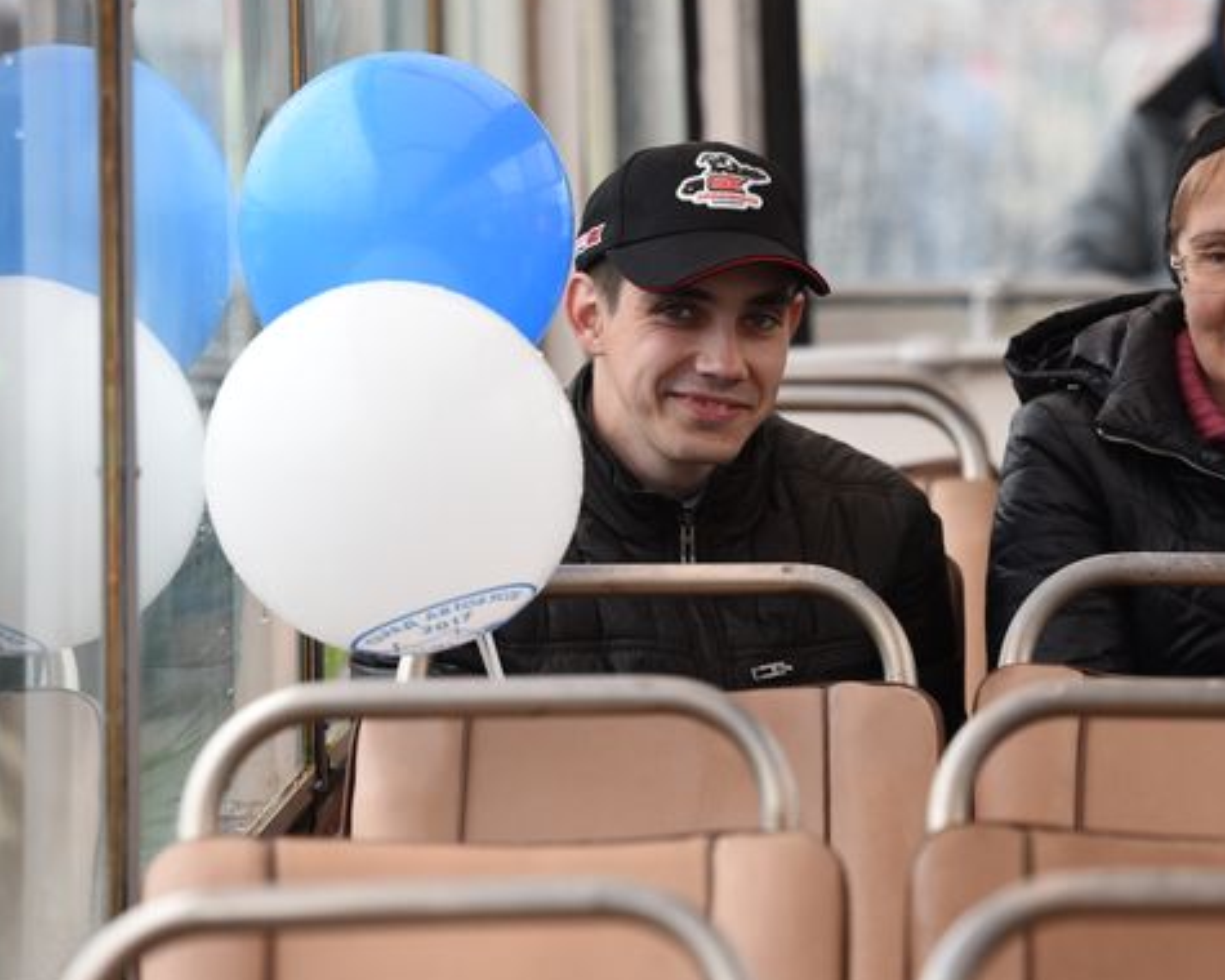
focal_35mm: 228
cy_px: 485
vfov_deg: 6.8
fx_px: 8266
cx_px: 836
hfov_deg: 8.5
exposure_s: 1/1000
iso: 800
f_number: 4
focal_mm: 165
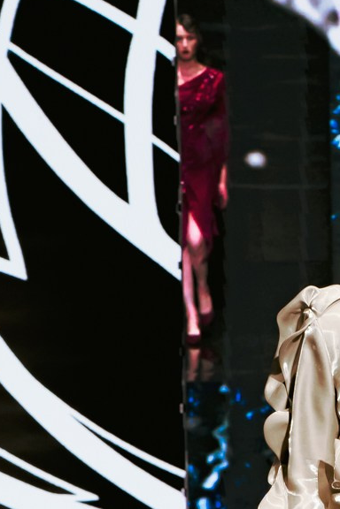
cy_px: 595
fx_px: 3541
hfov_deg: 5.5
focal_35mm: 250
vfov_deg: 8.2
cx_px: 498
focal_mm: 75
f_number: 5
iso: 2000
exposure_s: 1/125
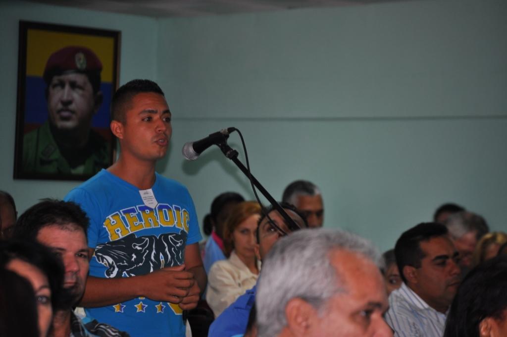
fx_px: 1899
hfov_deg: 15.2
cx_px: 254
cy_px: 168
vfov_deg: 10.1
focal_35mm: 135
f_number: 4.5
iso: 320
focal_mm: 90
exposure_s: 1/60
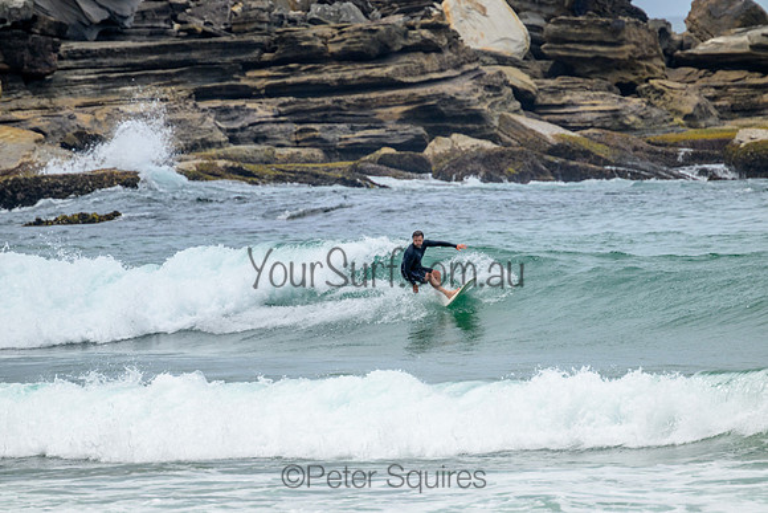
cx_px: 384
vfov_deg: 1.7
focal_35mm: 800
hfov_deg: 2.6
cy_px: 256
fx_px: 17070
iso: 800
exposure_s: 1/2000
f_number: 11
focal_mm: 800
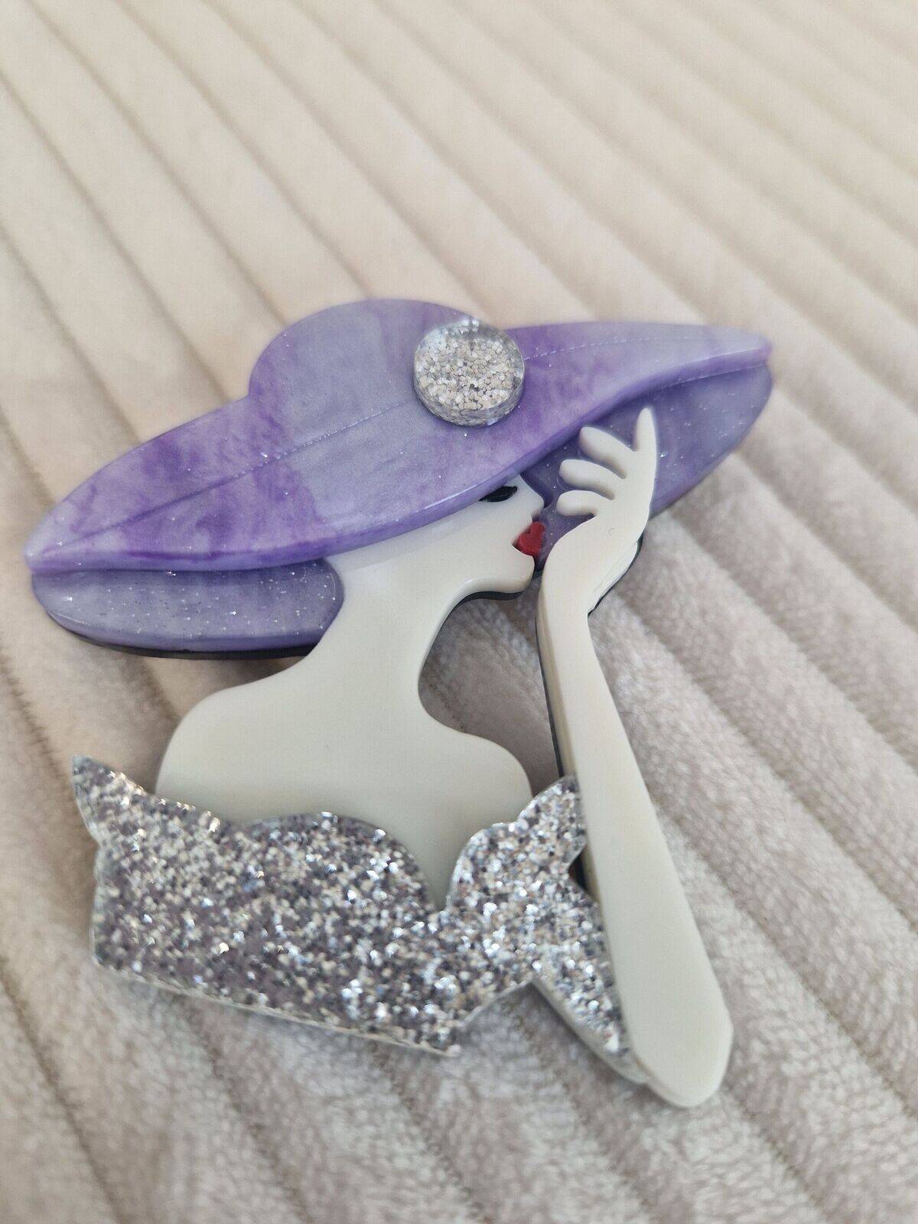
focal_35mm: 23
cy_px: 612
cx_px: 459
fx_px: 813
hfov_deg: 58.9
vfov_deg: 73.9
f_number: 1.8
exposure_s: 1/100
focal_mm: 5.4
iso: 200
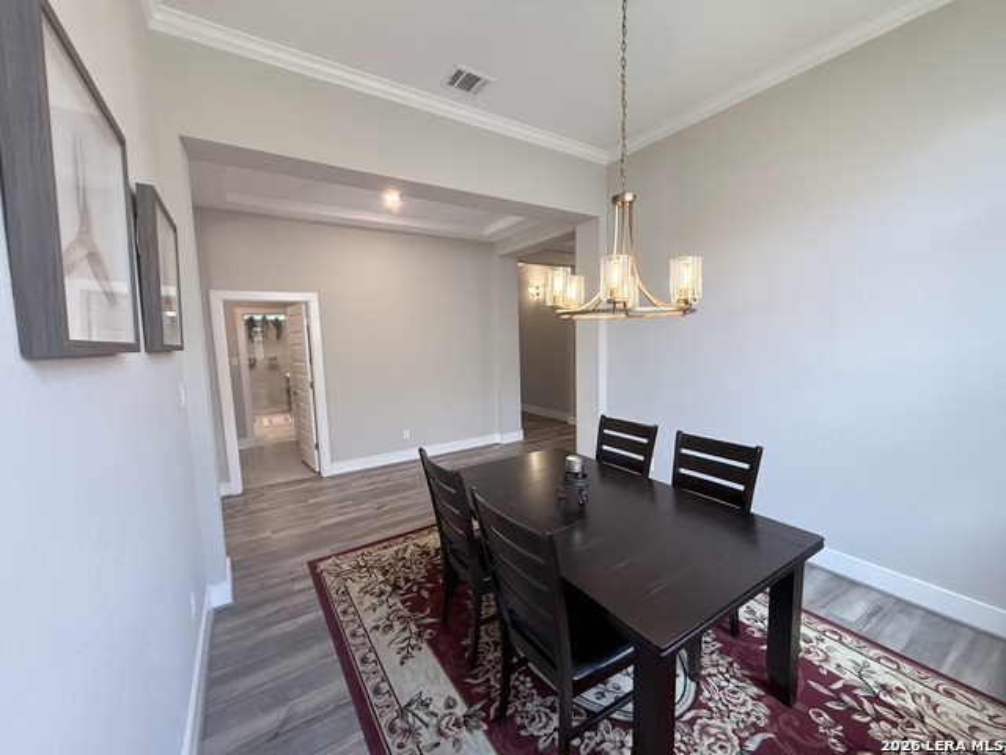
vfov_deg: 85.7
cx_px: 503
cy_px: 378
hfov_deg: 102.1
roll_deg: +1.1
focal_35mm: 14
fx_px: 407
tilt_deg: -5.3
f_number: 2.2
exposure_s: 1/120
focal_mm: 2.22
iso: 320
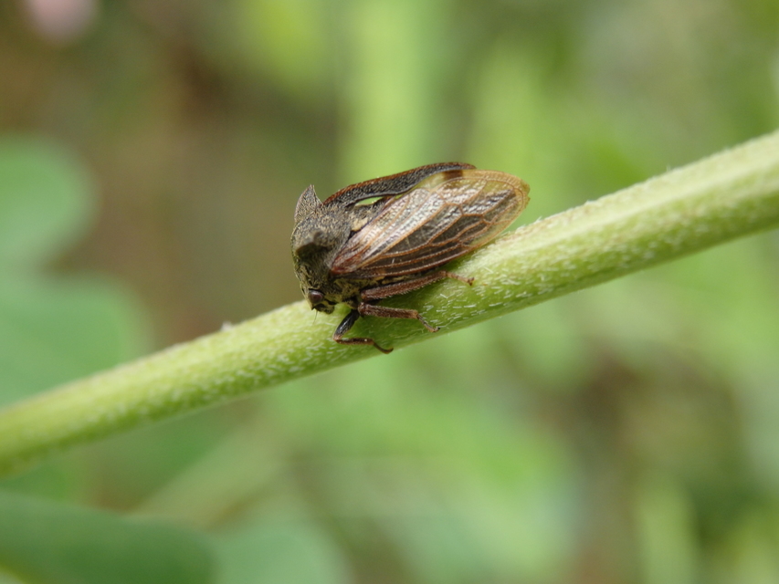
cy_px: 292
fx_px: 1485
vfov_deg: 22.3
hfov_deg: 29.4
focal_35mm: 66
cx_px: 390
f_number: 4.4
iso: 160
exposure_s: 1/100
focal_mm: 11.9
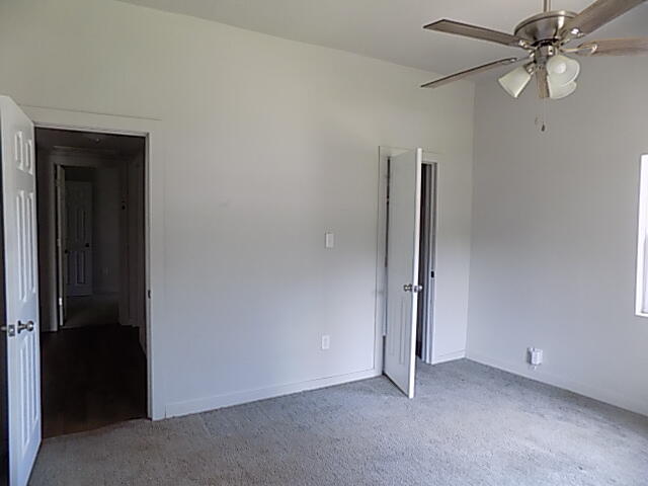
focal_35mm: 23
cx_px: 324
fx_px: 431
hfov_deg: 73.9
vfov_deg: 58.9
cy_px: 243
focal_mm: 4
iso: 250
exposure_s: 1/30
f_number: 3.1
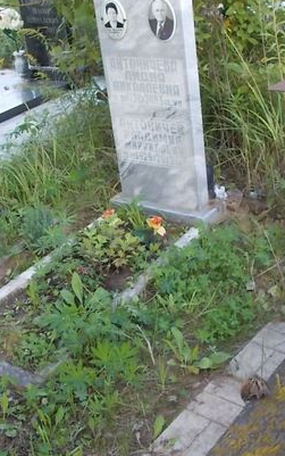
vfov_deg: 36.8
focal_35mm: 55
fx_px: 683
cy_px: 252
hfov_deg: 23.6
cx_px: 139
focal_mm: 4.6
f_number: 3.2
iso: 80
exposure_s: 1/50
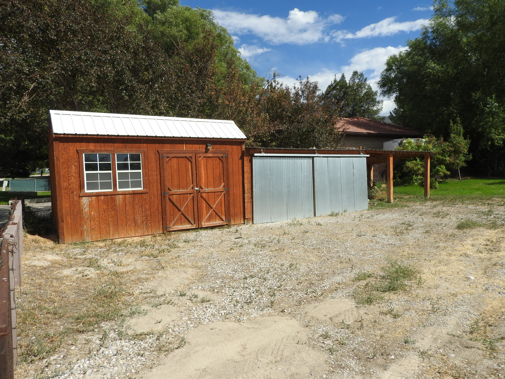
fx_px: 350
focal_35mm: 24
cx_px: 252
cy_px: 190
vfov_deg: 56.8
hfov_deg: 71.6
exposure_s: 1/2000
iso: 100
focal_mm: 4.3
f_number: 3.3
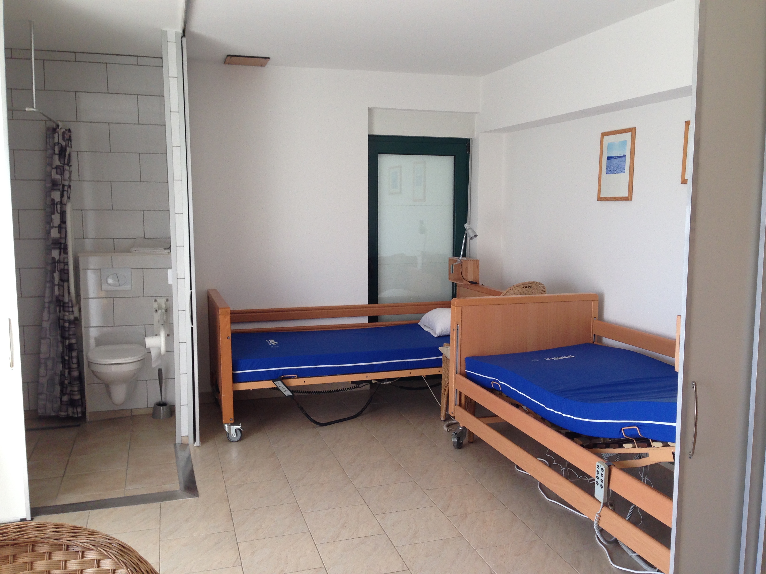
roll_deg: -3.0
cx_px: 383
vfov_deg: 42.9
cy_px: 287
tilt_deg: -7.1
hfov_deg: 55.4
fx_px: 730
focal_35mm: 33
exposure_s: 1/120
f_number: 2.4
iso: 80
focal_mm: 4.12
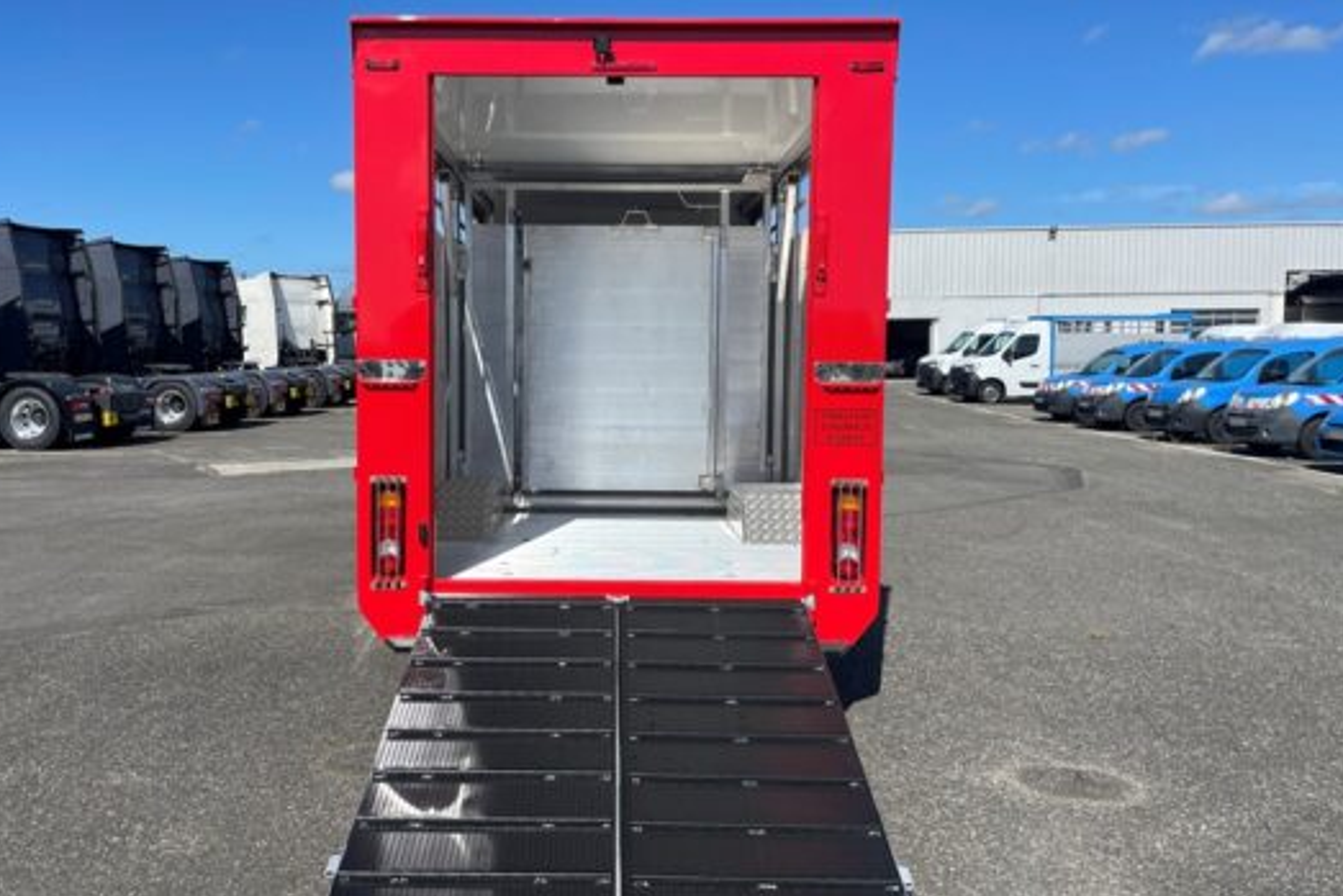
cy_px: 452
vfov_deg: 42.4
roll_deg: +0.6
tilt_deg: -2.5
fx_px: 1157
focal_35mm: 31
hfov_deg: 60.2
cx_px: 606
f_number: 1.6
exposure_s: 1/4132
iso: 32
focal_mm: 4.2
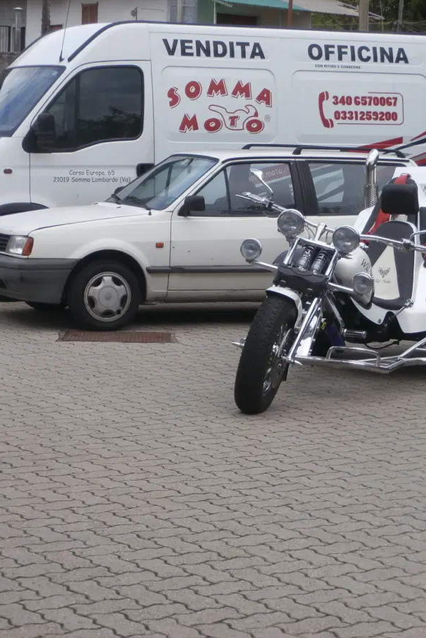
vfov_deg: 21.5
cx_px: 185
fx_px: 1685
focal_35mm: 95
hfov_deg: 14.4
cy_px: 317
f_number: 4.7
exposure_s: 1/500
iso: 100
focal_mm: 12.1
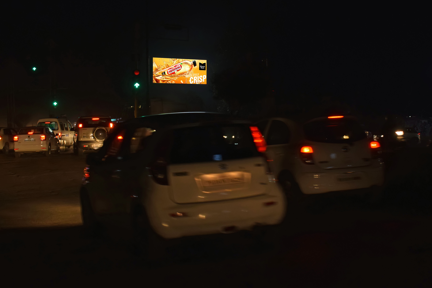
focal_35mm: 45
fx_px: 540
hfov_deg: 43.6
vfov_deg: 29.9
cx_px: 216
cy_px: 144
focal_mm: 30
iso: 500
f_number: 6.3
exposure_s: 1/60
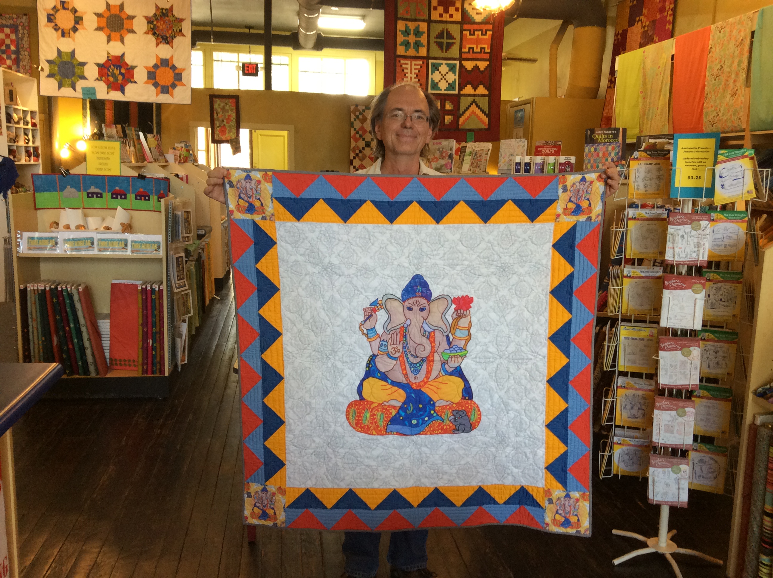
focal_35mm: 32
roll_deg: -1.4
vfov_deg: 44.1
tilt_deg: -8.6
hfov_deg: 56.9
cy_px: 289
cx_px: 386
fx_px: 714
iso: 80
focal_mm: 3.3
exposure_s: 1/24
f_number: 2.4
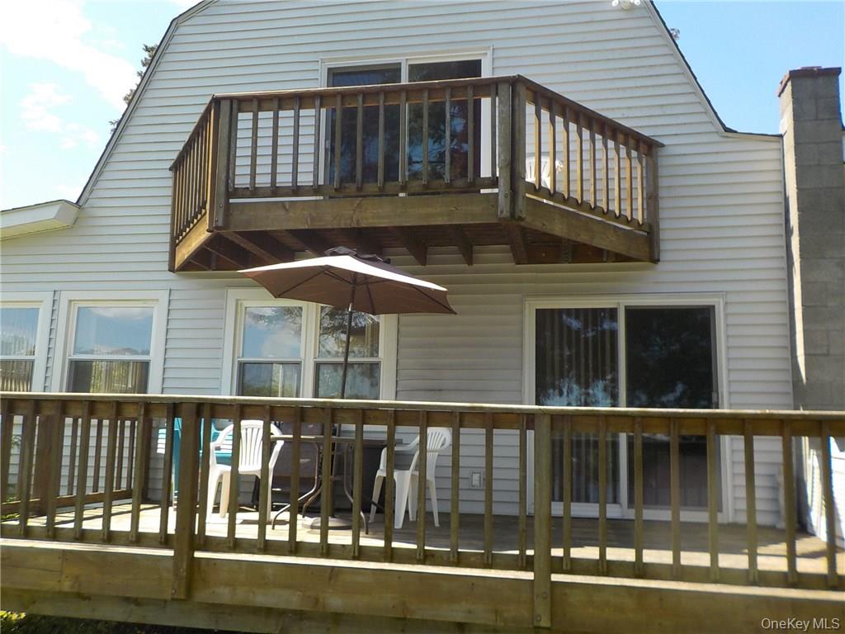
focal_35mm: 30
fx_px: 732
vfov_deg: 46.8
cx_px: 422
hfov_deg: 60.0
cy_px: 317
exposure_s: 1/500
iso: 125
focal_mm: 4.1
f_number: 3.3
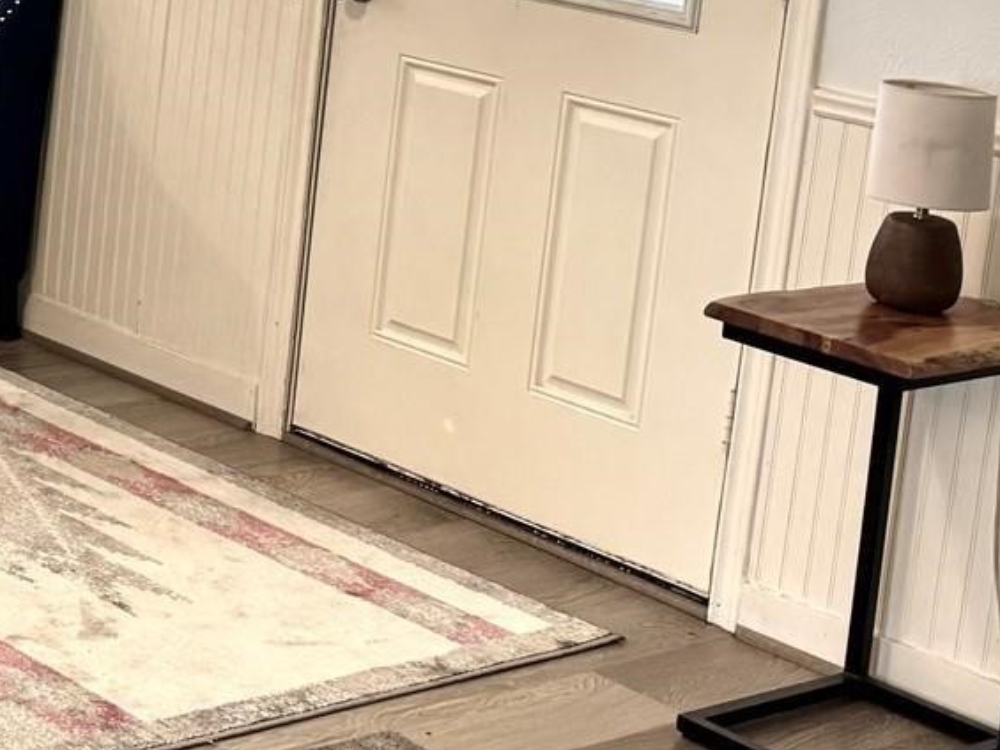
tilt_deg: -9.2
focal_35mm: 87
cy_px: -60
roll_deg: -3.2
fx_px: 2514
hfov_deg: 19.2
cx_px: -575
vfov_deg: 16.5
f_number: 1.78
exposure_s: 1/120
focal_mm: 6.76
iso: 125
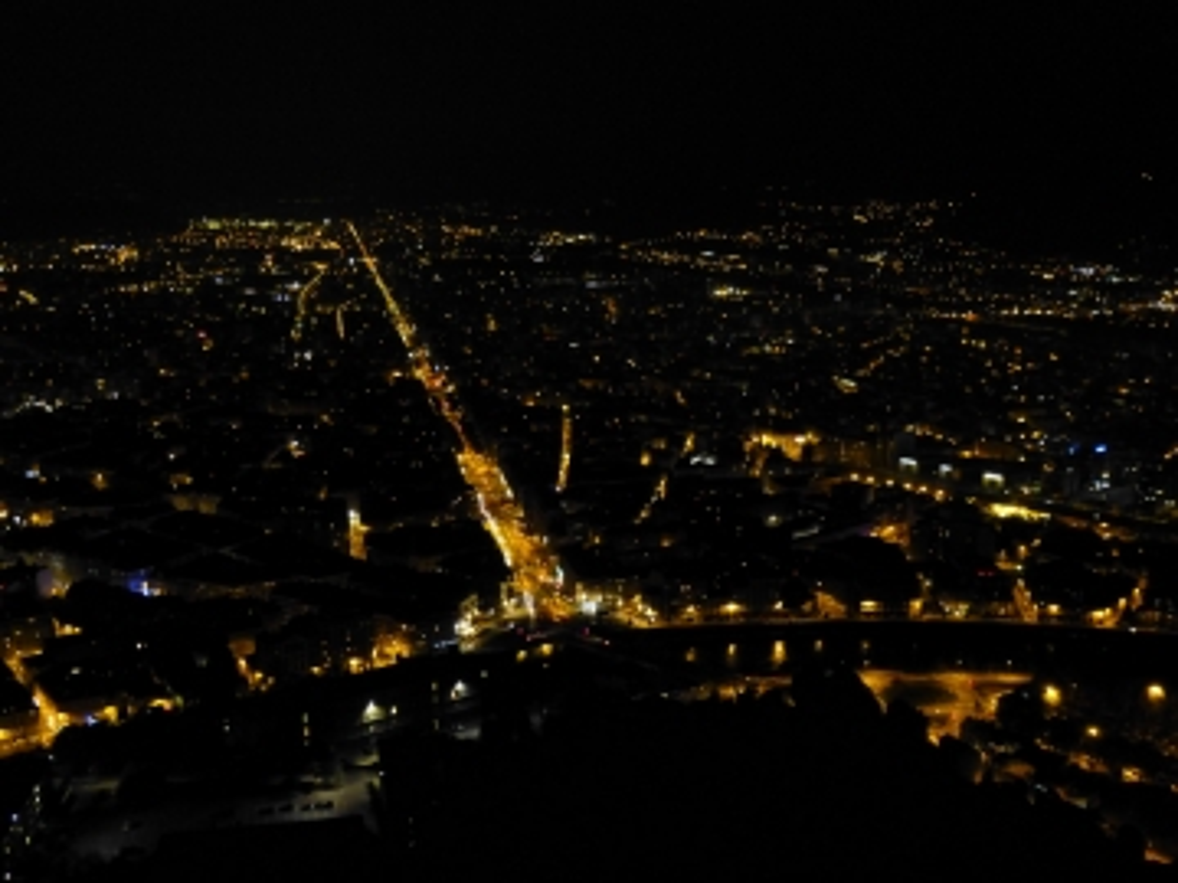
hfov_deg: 49.0
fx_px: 1293
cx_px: 589
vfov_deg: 37.7
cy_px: 442
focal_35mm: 38
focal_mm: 6.5
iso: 1600
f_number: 3.6
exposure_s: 1/8
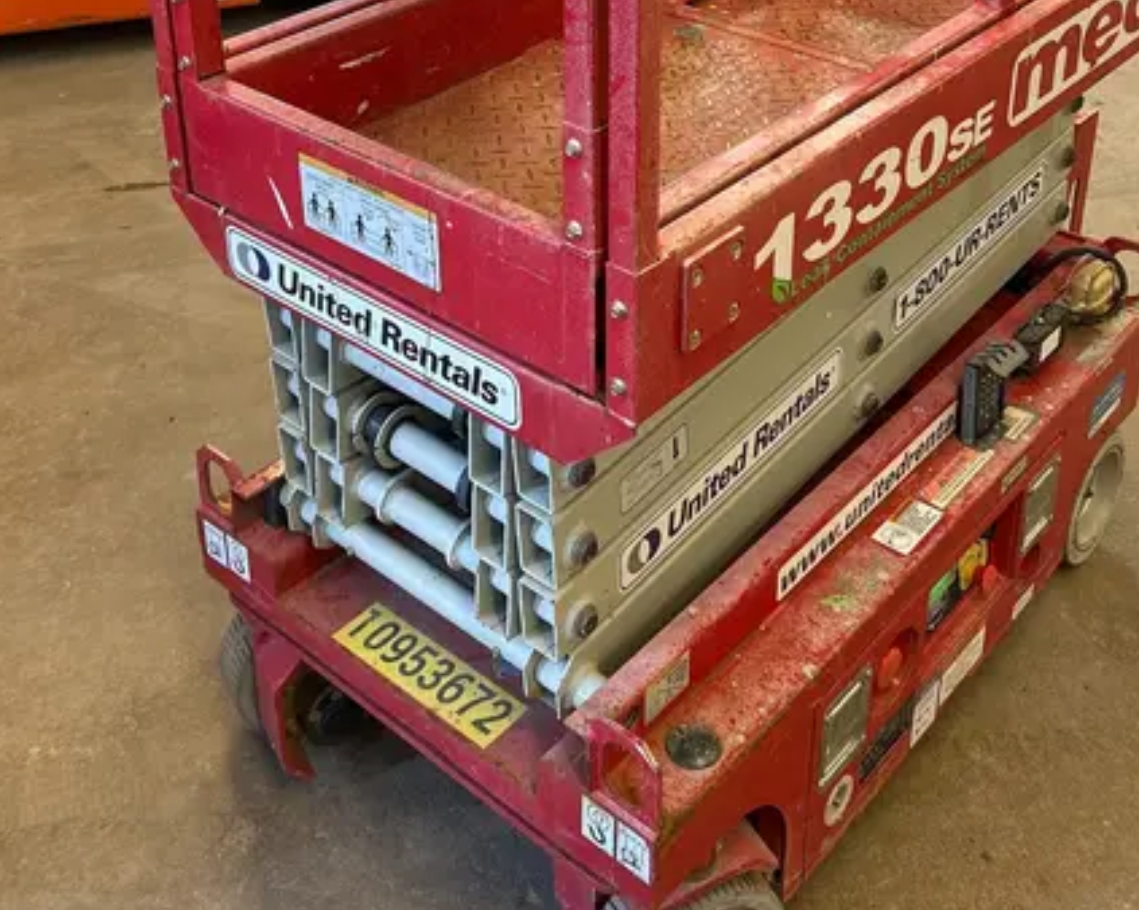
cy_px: 47
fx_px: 1483
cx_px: 552
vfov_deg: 32.0
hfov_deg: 42.0
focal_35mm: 44
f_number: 1.5
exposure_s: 1/60
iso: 160
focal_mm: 5.7
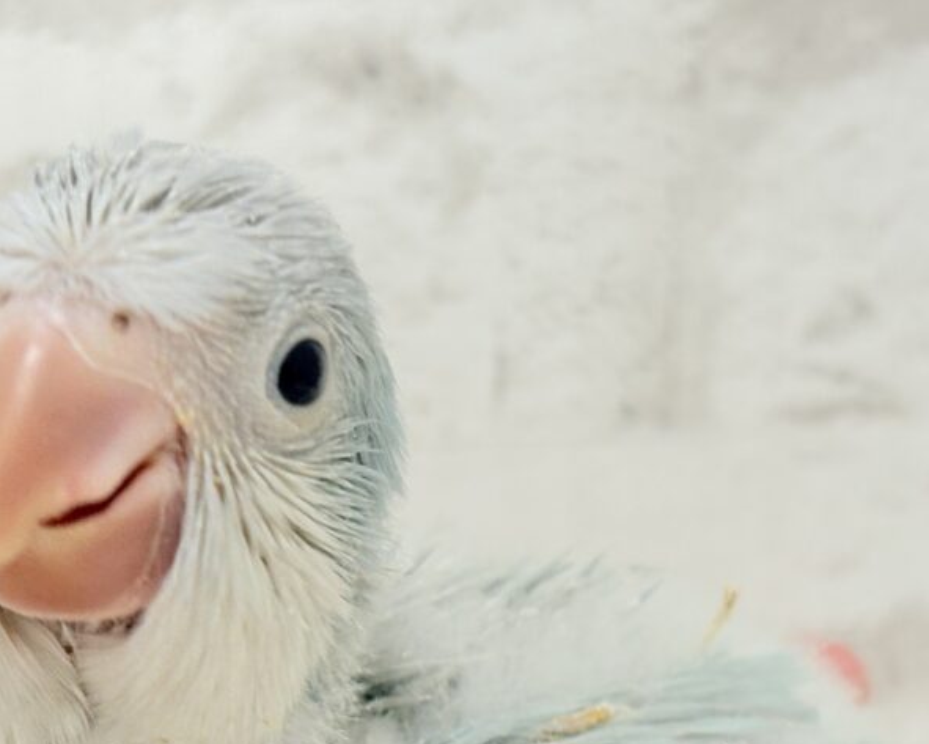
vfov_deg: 14.8
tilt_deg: -15.3
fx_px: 2832
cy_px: 706
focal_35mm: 103
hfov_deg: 18.6
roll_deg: +2.3
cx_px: 388
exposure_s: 1/50
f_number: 1.6
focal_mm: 5.96
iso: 50
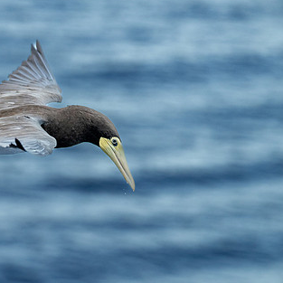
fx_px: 5466
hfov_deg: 3.0
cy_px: 190
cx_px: 84
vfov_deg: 3.0
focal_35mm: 591
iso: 1000
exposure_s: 1/2000
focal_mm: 260
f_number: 5.6
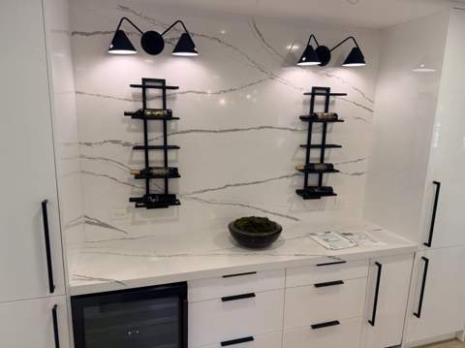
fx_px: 322
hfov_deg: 71.7
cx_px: 232
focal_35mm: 24
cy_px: 174
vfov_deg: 56.7
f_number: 1.78
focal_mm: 6.76
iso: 64
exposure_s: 1/120
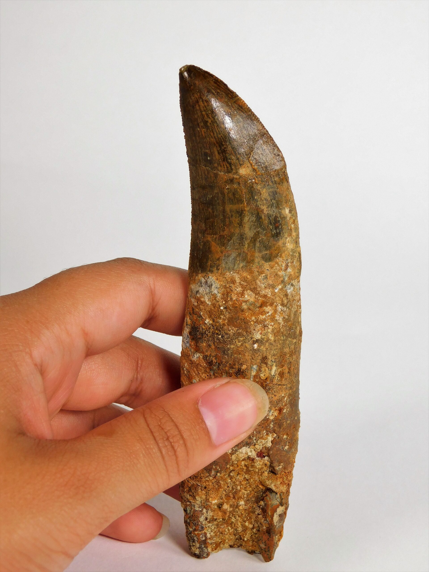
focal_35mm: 91
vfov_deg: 21.5
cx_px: 214
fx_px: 1504
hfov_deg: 16.2
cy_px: 286
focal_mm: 16.1
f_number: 4.5
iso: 125
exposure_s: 1/200
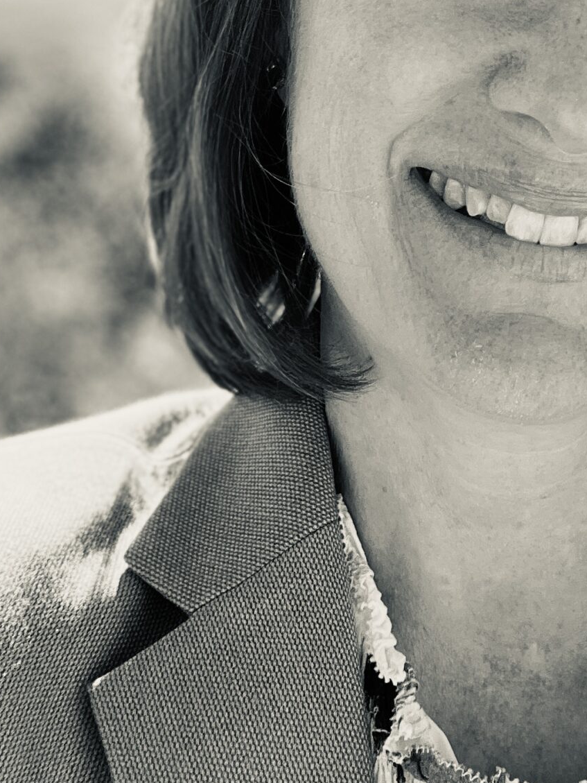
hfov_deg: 21.3
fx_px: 1537
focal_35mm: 68
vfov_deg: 27.4
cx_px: 501
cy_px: 54
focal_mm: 2.71
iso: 32
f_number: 2.2
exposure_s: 1/349
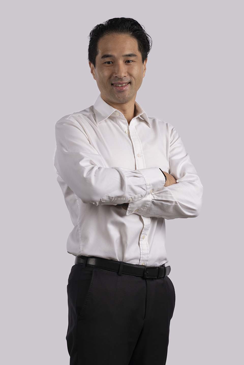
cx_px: 122
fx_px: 1067
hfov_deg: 13.0
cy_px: 182
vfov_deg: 19.5
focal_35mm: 105
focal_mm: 105
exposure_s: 1/250
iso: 125
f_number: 9
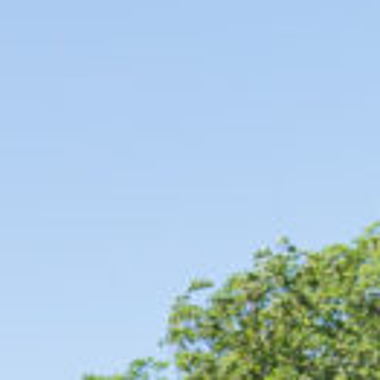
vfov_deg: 13.1
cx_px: -864
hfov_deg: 10.2
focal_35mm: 101
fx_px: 1254
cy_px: 899
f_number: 9
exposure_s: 1/160
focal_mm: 15
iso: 100
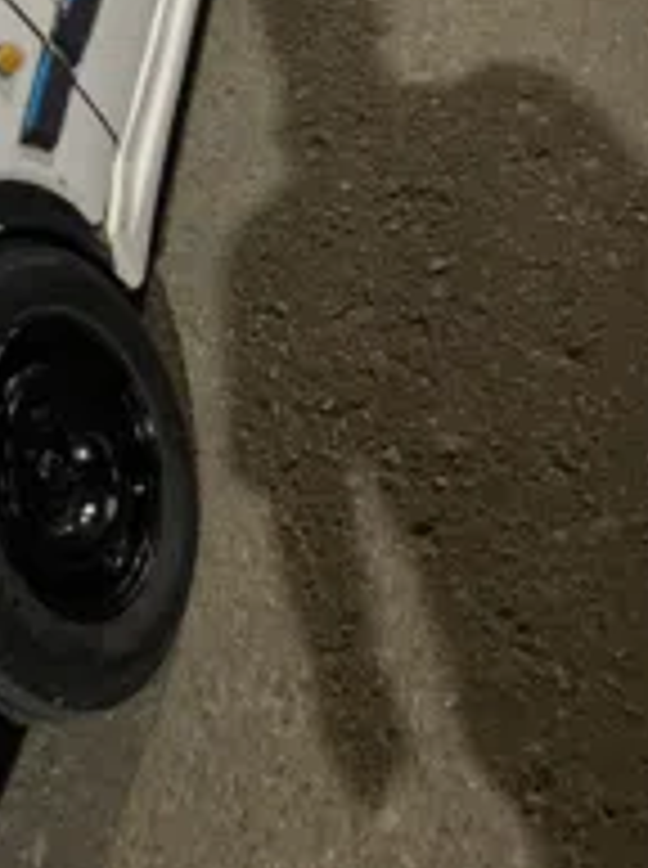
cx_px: 22
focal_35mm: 54
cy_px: 72
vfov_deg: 33.5
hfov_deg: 25.8
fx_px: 1352
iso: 640
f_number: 1.8
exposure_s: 1/33
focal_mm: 4.25
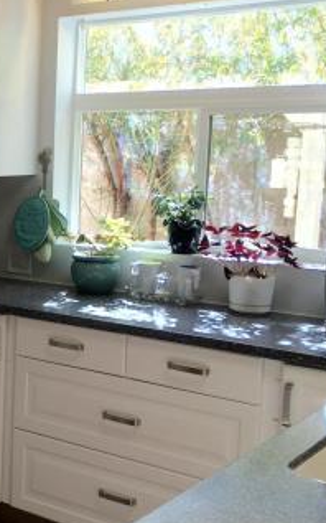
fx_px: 882
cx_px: -156
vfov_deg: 33.0
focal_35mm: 62
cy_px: 267
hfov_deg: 18.6
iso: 40
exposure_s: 1/60
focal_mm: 4.15
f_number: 2.2
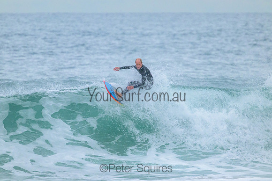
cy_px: 90
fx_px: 6172
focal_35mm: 817
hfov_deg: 2.5
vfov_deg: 1.7
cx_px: 136
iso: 4500
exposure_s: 1/1600
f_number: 11
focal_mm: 800
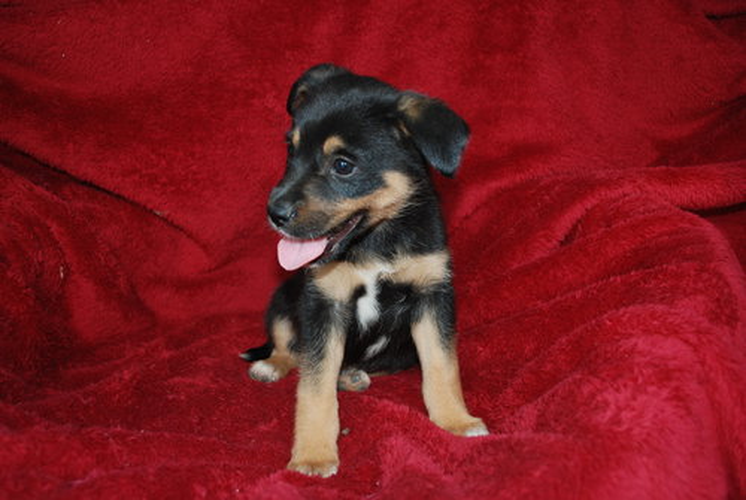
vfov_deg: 43.7
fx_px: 623
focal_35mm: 30
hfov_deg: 61.9
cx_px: 373
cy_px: 250
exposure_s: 1/60
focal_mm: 20
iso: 200
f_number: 3.8
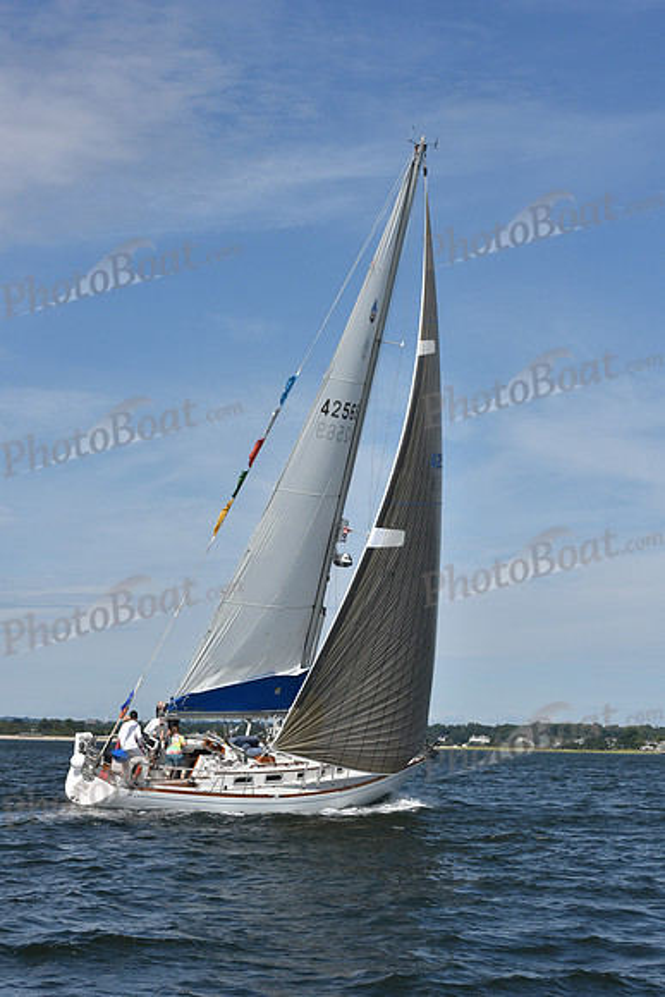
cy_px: 498
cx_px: 332
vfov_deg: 28.8
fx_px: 1938
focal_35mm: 70
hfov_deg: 19.5
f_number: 11
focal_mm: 70
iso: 320
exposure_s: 1/1000
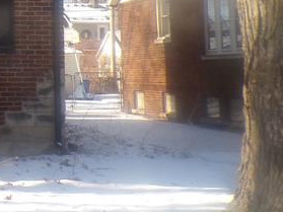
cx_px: -143
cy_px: 1
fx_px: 719
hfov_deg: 19.4
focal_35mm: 88
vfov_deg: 16.4
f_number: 4.4
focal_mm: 4.3
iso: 100
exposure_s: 1/240
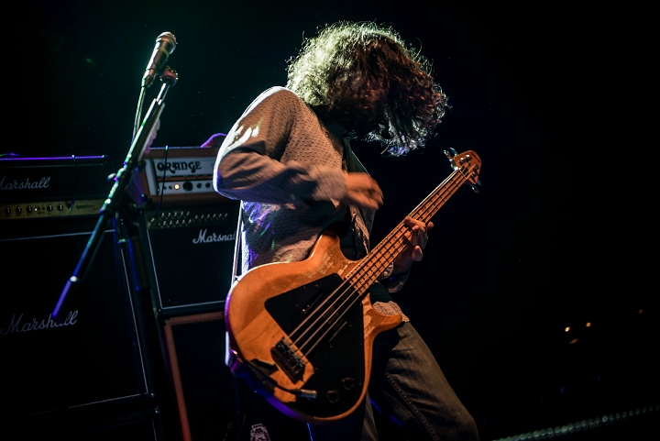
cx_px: 330
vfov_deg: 27.0
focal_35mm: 50
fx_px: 917
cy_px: 220
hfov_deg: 39.6
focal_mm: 50
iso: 500
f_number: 3.2
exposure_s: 1/100
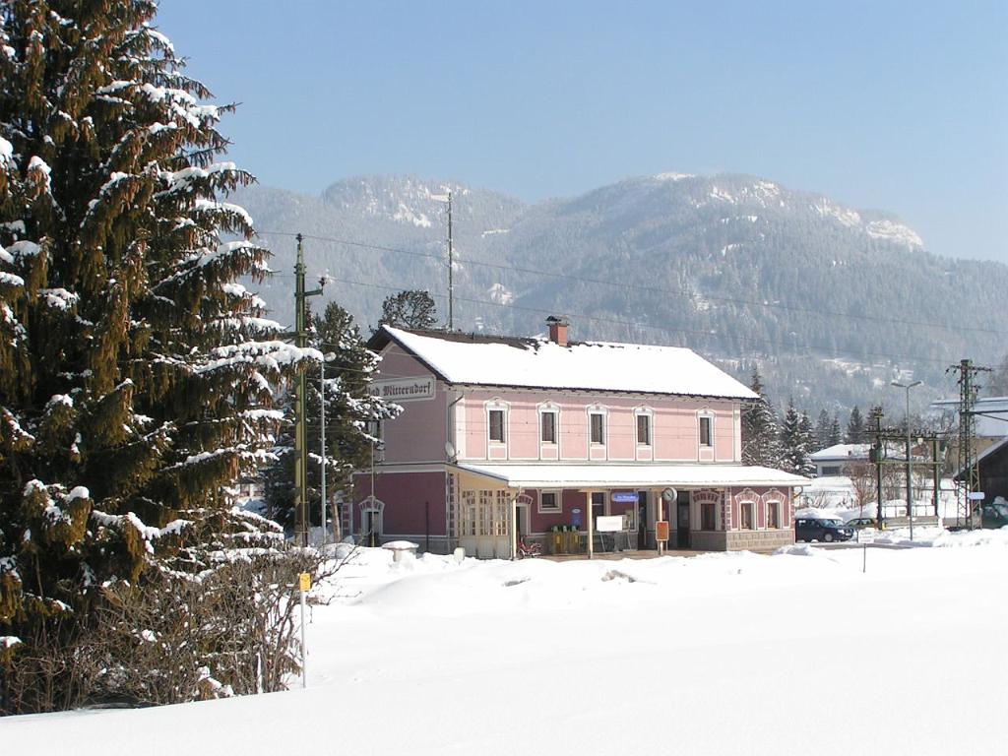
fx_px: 1660
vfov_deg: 25.7
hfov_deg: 33.8
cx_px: 504
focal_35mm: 57
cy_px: 378
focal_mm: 8.7
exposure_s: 1/400
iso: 50
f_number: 6.3
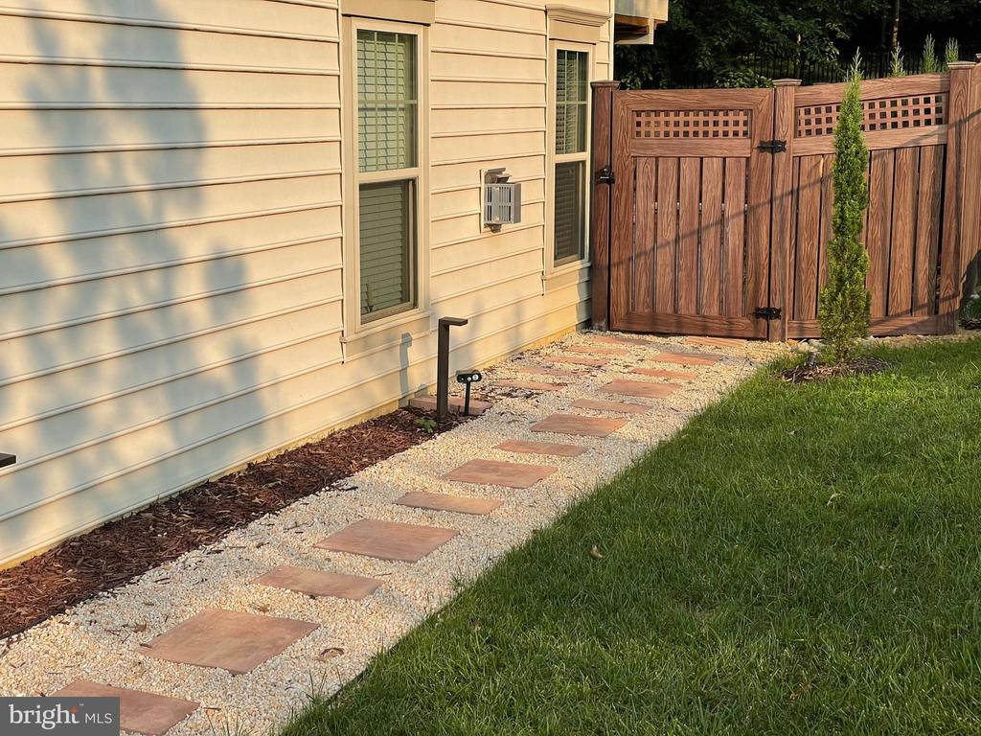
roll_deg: +0.2
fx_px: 1474
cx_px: 490
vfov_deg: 28.0
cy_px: 368
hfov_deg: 36.8
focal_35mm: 52
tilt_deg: -8.5
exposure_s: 1/1261
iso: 25
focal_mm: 6
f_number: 2
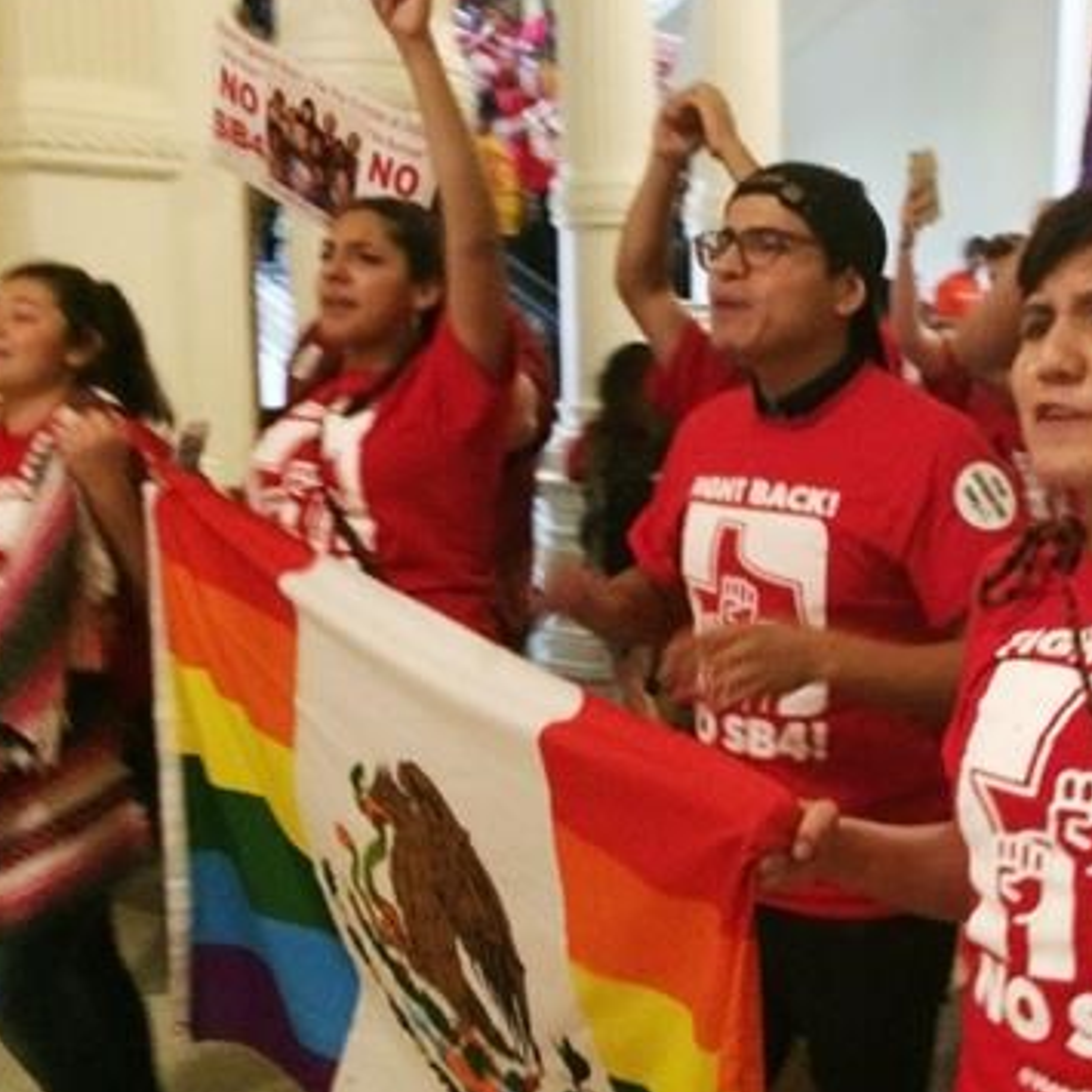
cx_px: 806
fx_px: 1677
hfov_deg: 35.3
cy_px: 563
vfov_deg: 36.1
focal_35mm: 47
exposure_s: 1/15
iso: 500
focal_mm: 4.15
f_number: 2.2
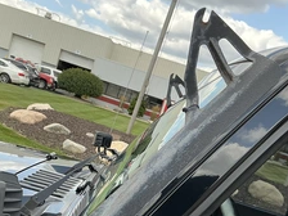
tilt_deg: -12.4
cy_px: 171
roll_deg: -19.1
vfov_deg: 28.5
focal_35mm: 50
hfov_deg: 38.0
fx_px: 416
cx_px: 111
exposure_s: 1/540
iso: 25
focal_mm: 3
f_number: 1.8
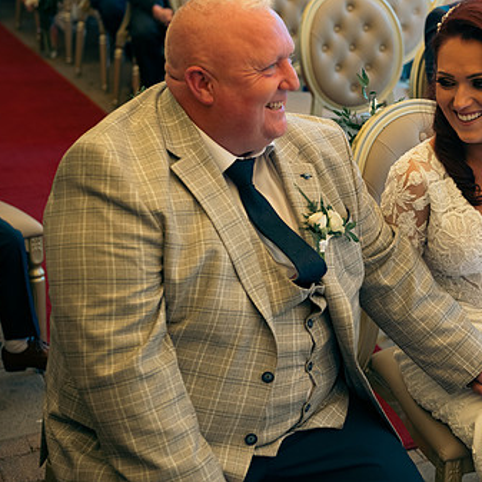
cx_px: 370
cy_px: 207
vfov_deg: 22.7
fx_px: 1197
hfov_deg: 22.5
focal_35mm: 76
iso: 250
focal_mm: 52
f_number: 3.5
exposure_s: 1/250
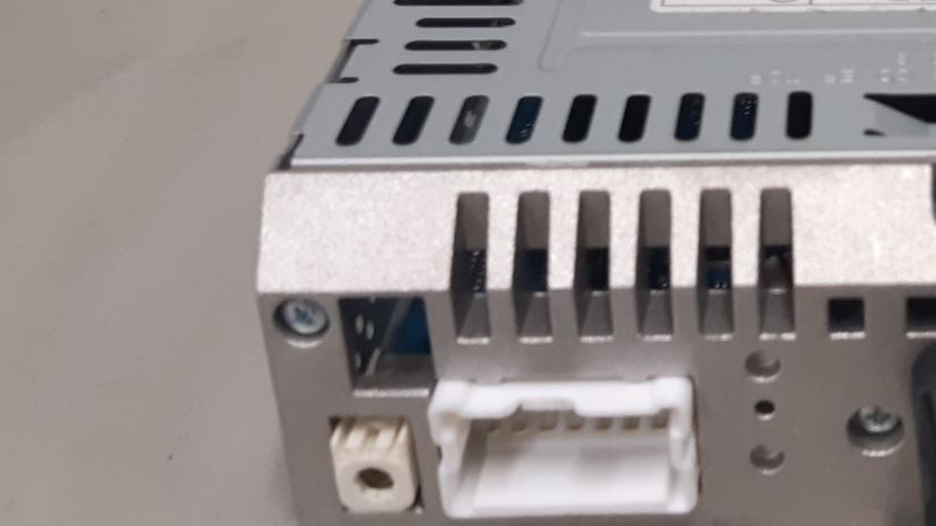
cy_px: 19
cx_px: 833
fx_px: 1737
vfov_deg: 16.9
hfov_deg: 29.0
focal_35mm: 70
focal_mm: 3.93
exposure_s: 1/50
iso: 100
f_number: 1.7
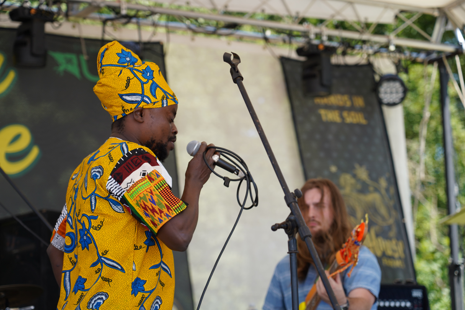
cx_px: 232
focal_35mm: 105
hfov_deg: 19.5
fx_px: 1356
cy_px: 155
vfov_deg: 13.0
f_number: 4.5
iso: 100
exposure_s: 1/200
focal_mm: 105
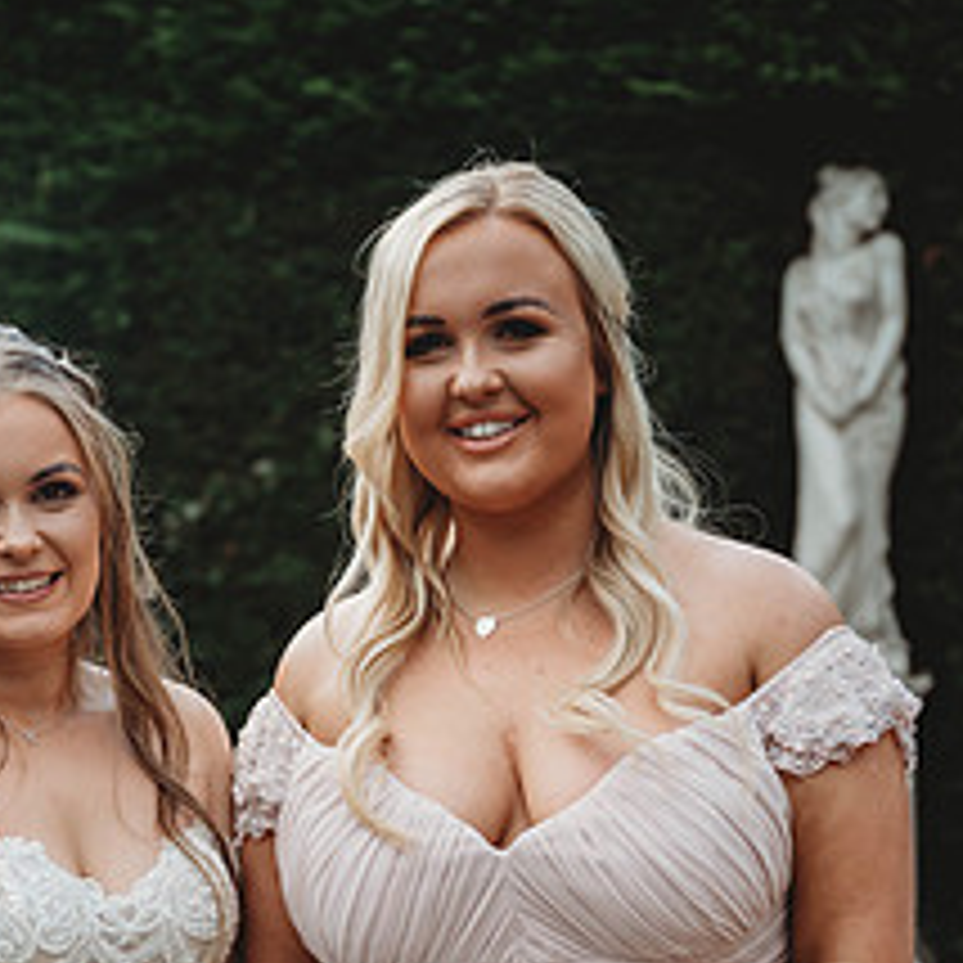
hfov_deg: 21.1
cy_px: 932
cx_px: 322
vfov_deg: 20.5
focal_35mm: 82
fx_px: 2581
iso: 100
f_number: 2.8
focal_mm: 46
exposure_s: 1/400
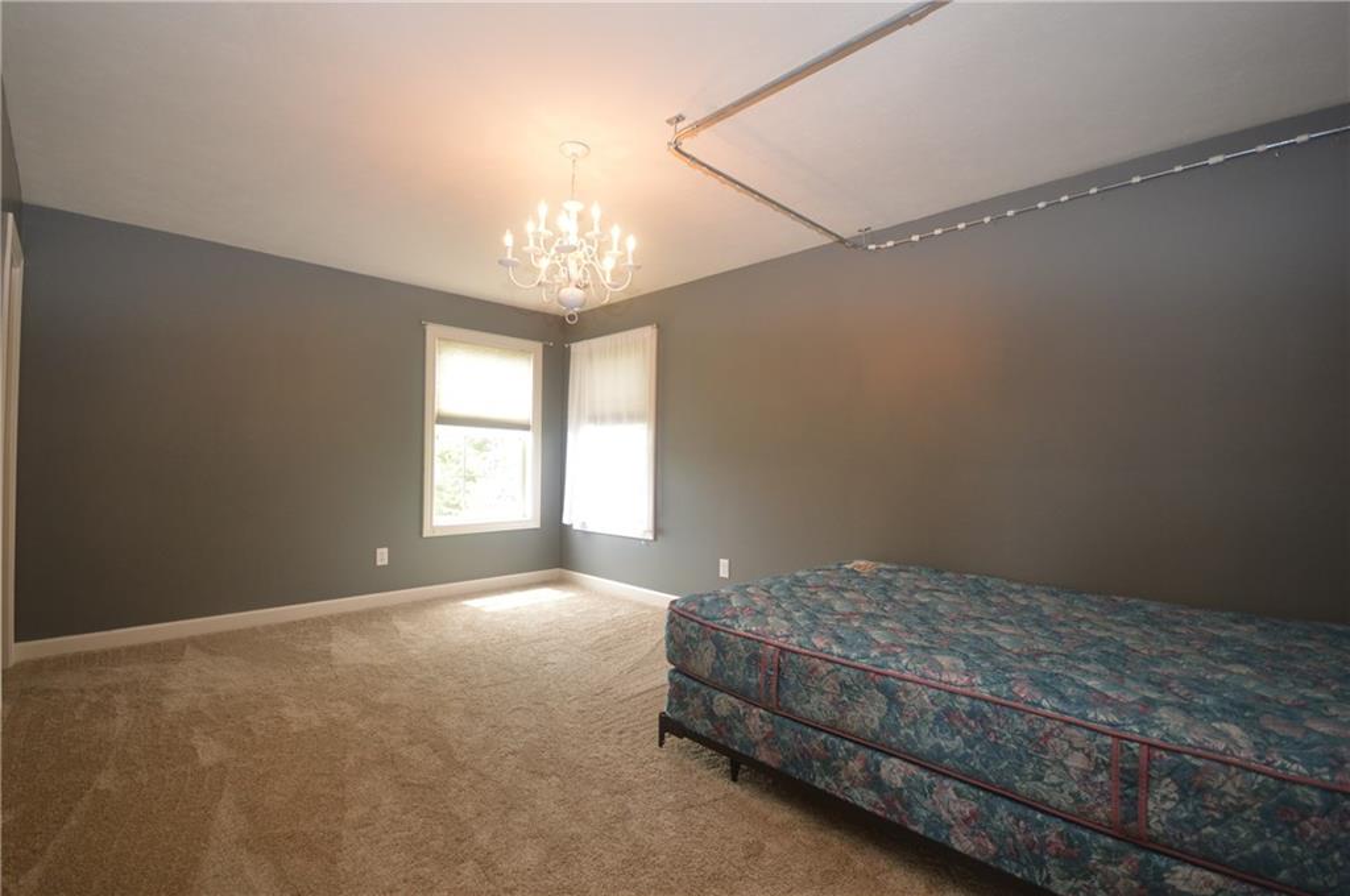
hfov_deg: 100.5
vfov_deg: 77.2
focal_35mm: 15
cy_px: 448
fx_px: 562
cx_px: 675
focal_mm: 10
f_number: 4
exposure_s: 1/60
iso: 450
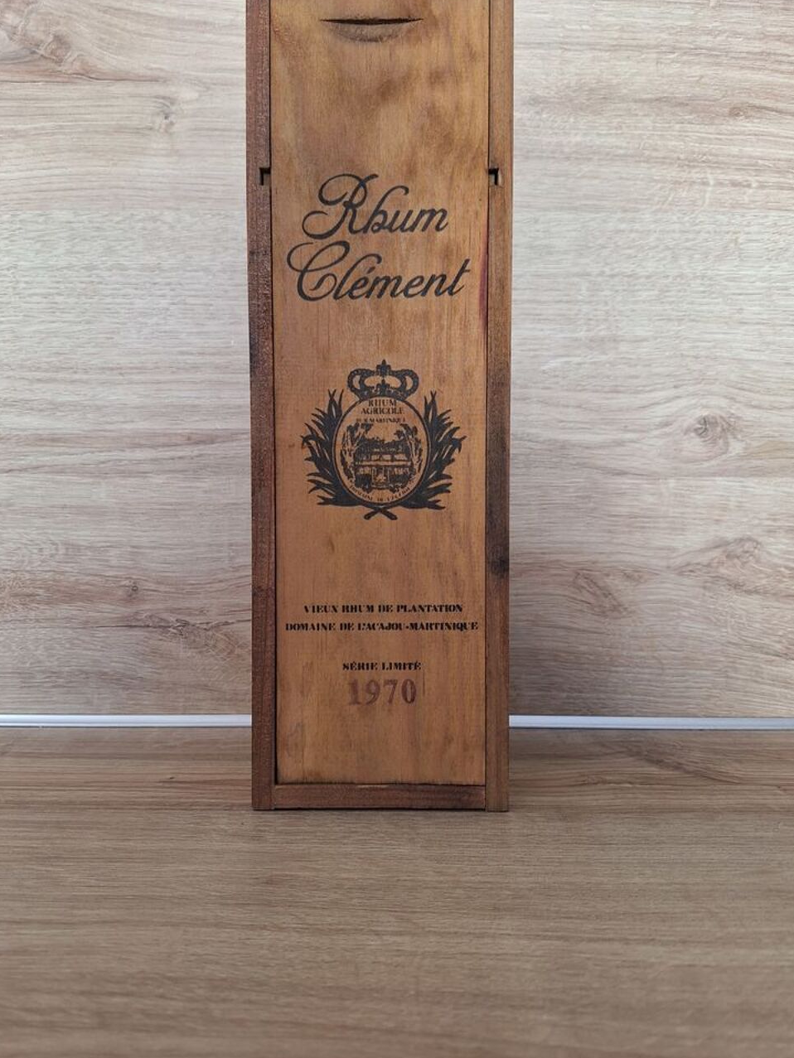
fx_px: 734
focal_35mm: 24
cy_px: 516
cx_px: 399
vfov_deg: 71.6
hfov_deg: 56.8
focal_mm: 5.54
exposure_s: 1/40
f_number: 1.8
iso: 160
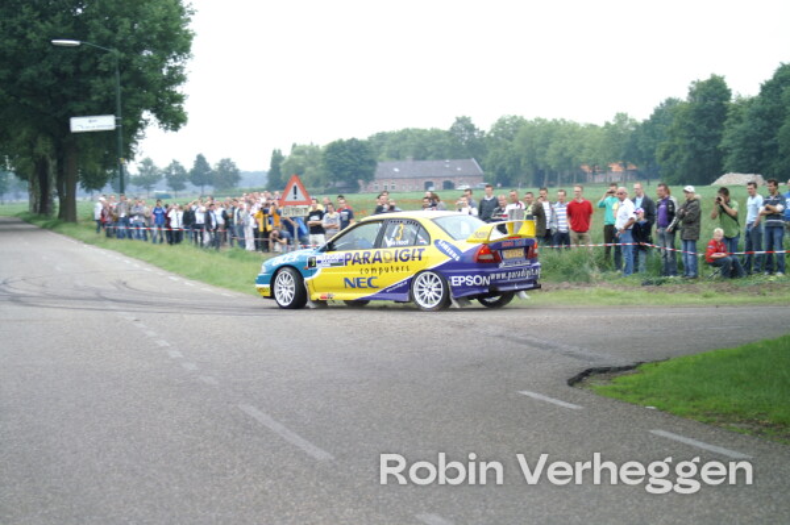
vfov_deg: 12.2
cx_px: 395
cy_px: 262
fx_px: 2467
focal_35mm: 112
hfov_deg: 18.2
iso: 320
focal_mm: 75
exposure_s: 1/320
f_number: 4.5
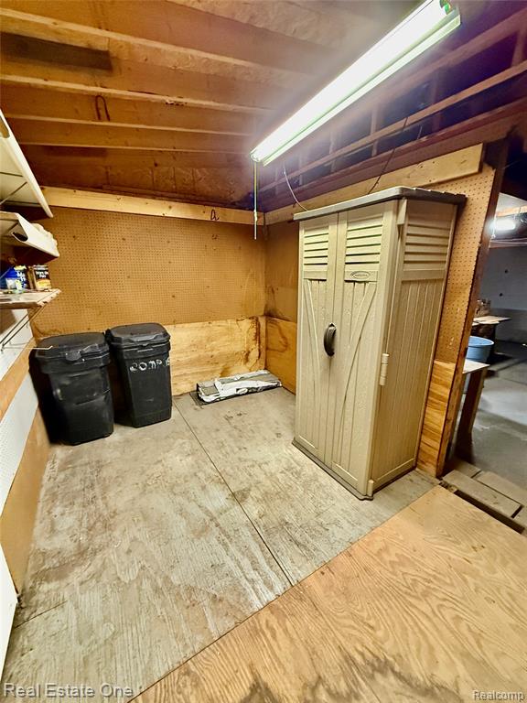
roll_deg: -0.8
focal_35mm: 14
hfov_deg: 85.7
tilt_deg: -15.7
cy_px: 352
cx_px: 264
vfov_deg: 102.1
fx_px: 284
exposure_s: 1/60
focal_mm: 2.22
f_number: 2.2
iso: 640
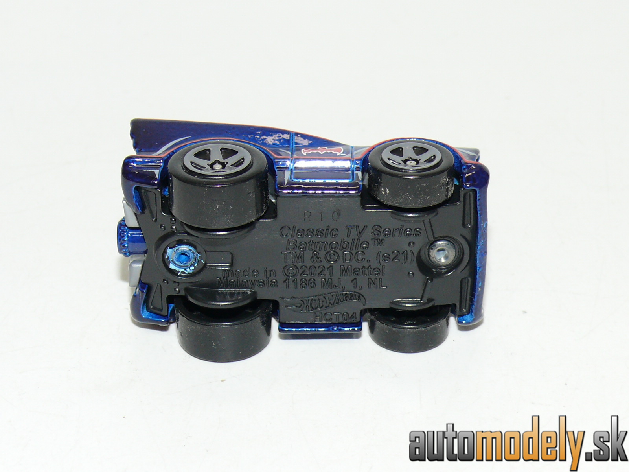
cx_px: 314
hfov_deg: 19.1
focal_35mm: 103
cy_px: 236
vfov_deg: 14.4
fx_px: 1872
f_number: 4
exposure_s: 1/30
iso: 100
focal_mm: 13.4
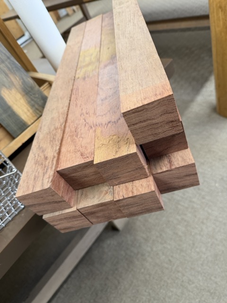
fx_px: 210
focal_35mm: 24
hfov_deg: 56.8
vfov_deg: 71.6
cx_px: 114
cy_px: 152
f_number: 1.78
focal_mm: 6.76
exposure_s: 1/64
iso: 200
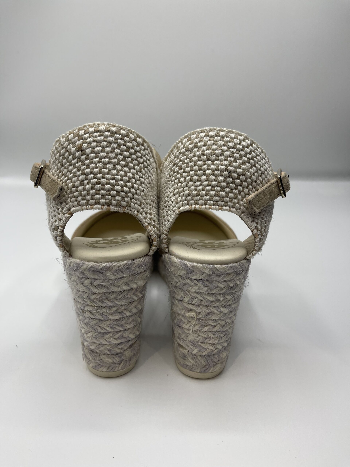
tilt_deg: -27.5
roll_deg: -1.7
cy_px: 234
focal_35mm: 25
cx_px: 175
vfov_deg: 69.4
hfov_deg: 54.9
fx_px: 337
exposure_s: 1/1003
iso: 32
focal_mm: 5.1
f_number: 1.6
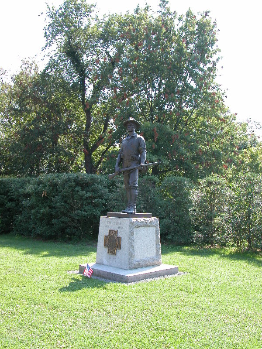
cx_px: 131
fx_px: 353
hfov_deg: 40.7
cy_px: 174
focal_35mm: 35
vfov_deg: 52.6
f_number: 4
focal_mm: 8.9
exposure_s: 1/142
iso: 100
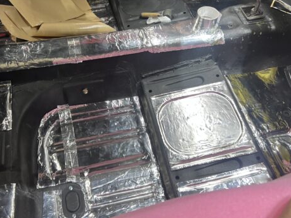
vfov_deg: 41.5
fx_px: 286
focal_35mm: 34
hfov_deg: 53.8
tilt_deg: -53.0
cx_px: 127
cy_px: 85
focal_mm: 5.7
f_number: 1.5
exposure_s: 1/60
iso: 125
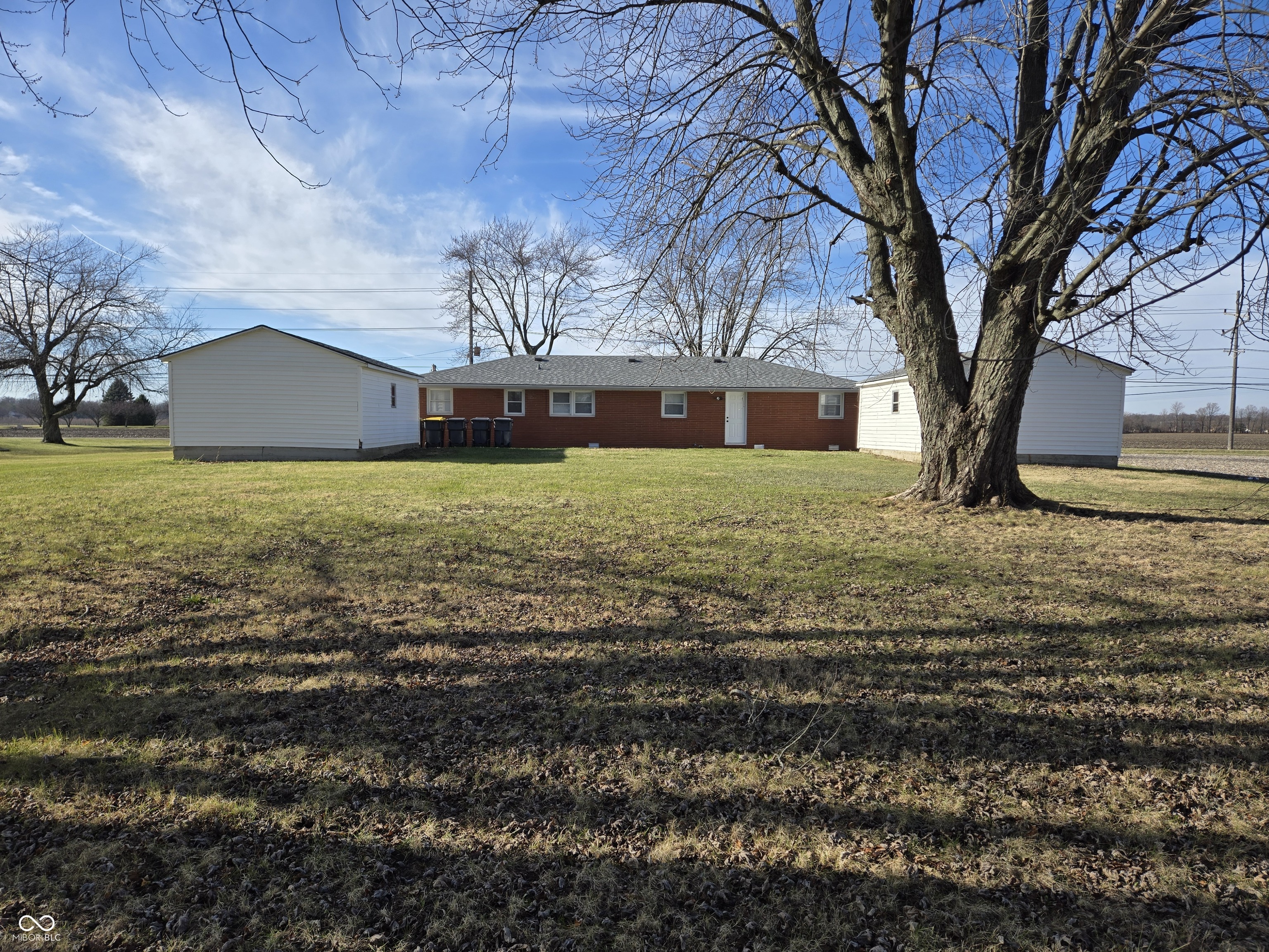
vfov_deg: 58.9
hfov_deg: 73.9
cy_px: 476
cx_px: 634
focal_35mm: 23
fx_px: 843
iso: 25
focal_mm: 5.4
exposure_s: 1/1521
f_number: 1.8
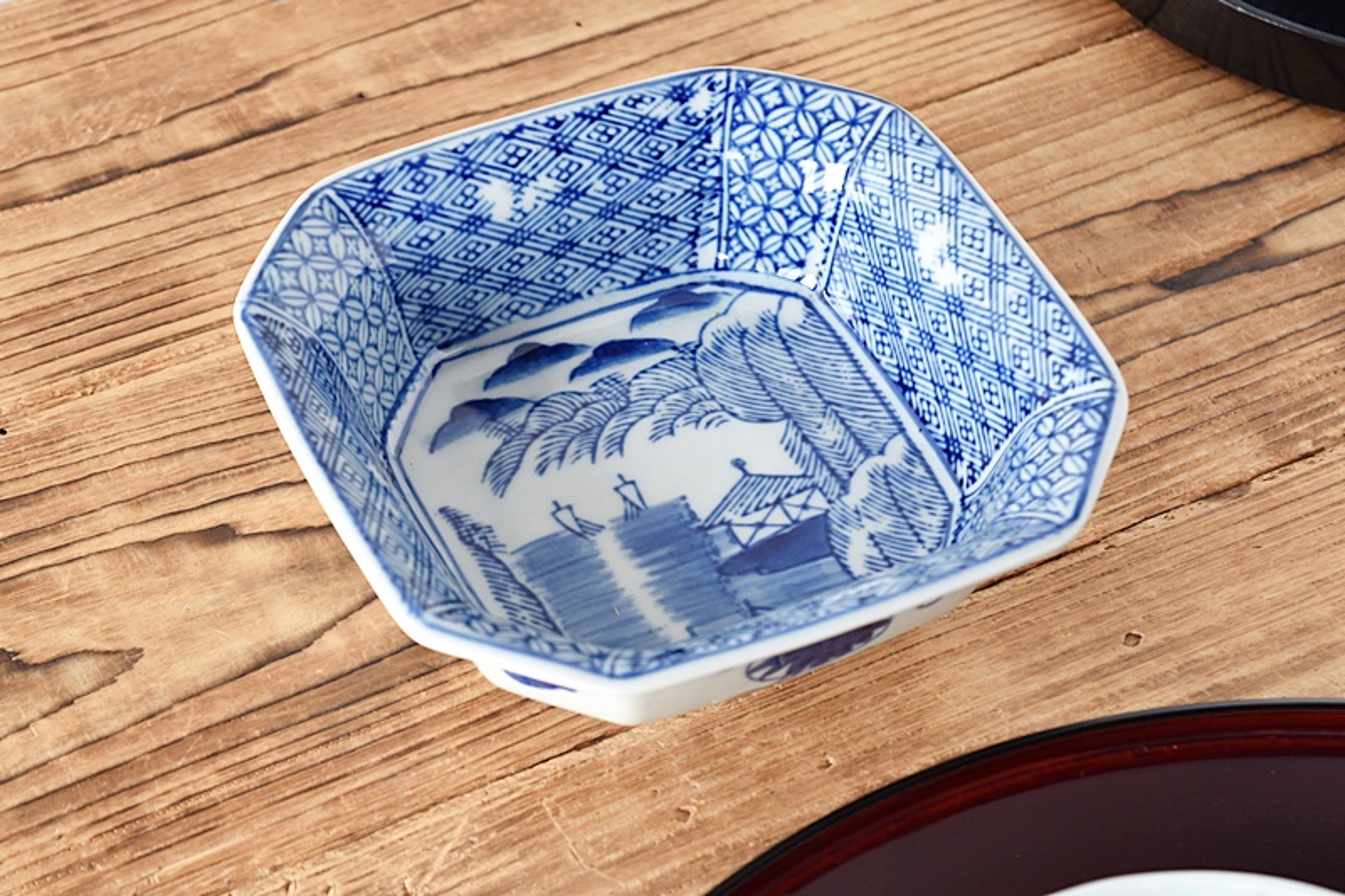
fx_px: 3081
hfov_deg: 24.6
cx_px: 672
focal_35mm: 82
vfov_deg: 16.5
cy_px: 448
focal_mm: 55
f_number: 5.6
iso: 200
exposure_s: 1/5
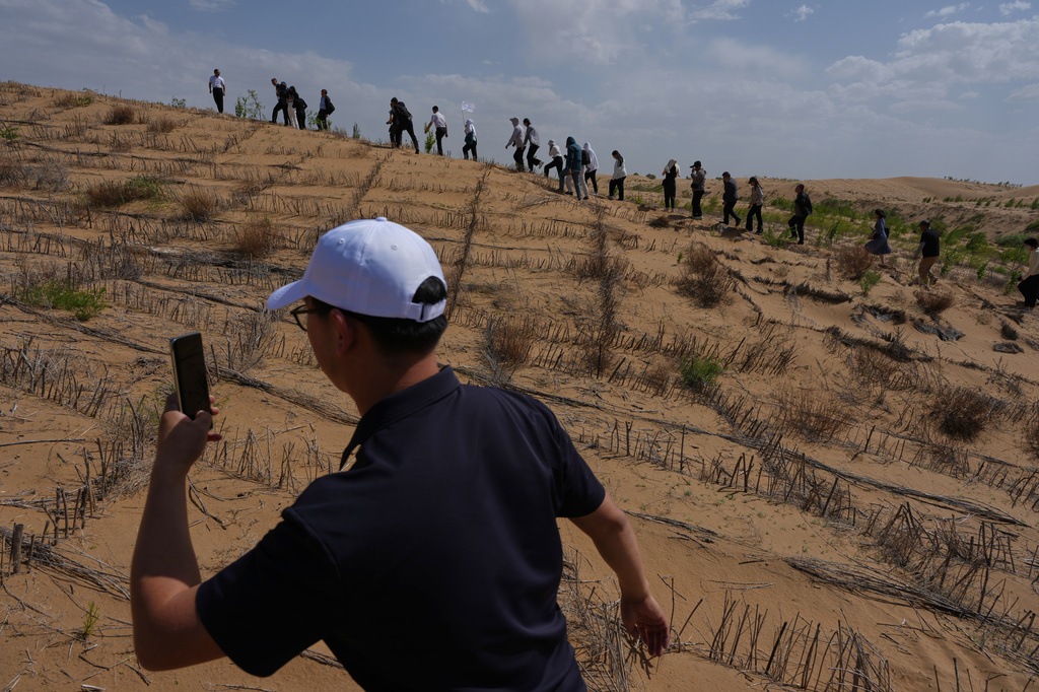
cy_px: 346
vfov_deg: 61.9
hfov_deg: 84.0
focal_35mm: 20
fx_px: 577
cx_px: 520
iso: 64
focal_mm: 20
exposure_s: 1/500
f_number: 8
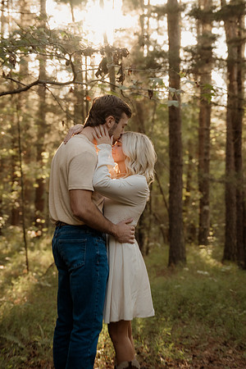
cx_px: 123
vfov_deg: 29.2
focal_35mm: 69
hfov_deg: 19.7
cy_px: 184
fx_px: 707
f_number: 2.8
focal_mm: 46
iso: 500
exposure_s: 1/160
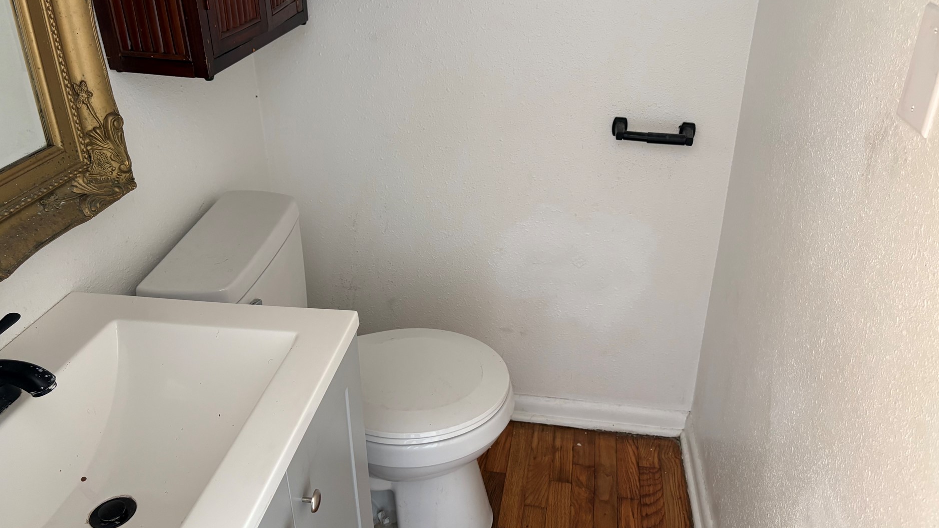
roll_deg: +1.4
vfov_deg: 40.2
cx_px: 464
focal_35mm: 29
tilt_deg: -27.1
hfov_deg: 66.1
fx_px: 722
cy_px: 252
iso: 160
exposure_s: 1/60
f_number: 1.6
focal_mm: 5.96
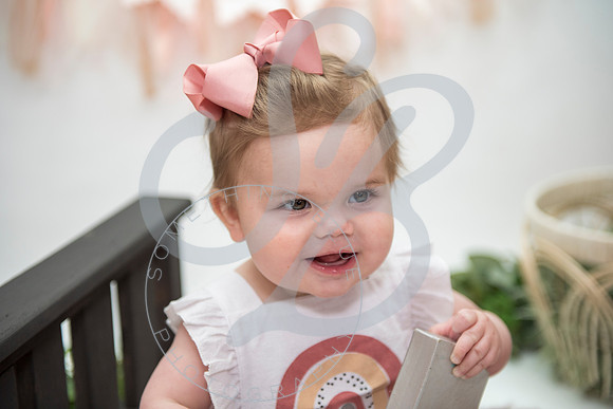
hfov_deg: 33.4
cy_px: 204
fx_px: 1022
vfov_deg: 22.6
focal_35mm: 60
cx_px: 306
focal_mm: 60
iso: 160
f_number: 2.8
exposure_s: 1/400
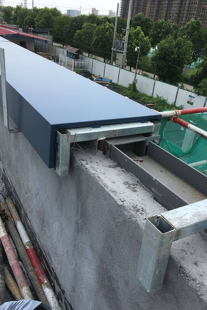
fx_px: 267
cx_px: 109
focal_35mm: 31
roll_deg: -8.4
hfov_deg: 42.3
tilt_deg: -24.9
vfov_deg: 60.3
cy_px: 157
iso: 25
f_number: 2.2
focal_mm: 4.15
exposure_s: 1/1068
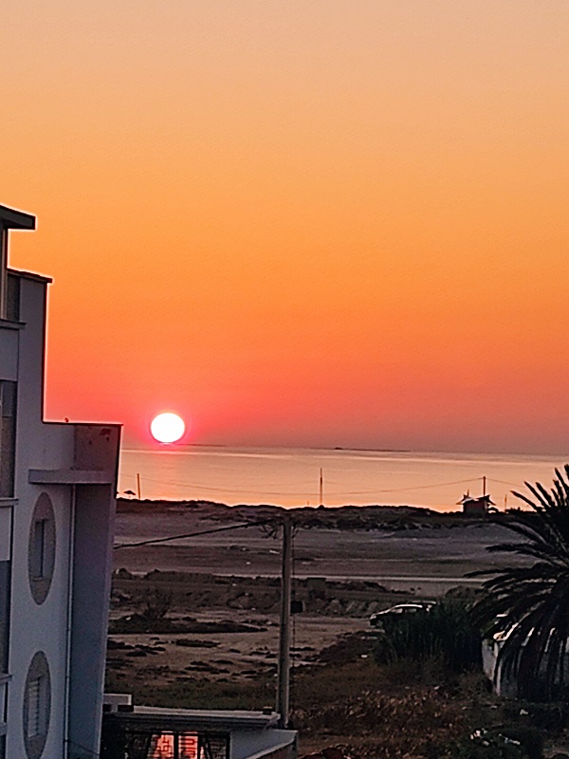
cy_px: 380
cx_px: 284
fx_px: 570
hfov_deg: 53.1
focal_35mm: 26
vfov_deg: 67.3
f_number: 1.79
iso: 100
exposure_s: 1/290
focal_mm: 4.74
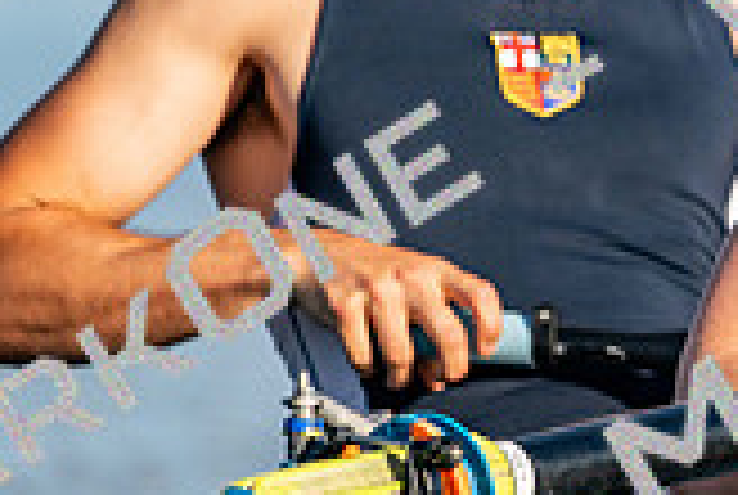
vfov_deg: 1.0
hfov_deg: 1.5
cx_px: 1233
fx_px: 28998
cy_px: 52
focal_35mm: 1412
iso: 320
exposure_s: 1/2500
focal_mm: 400
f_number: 4.5
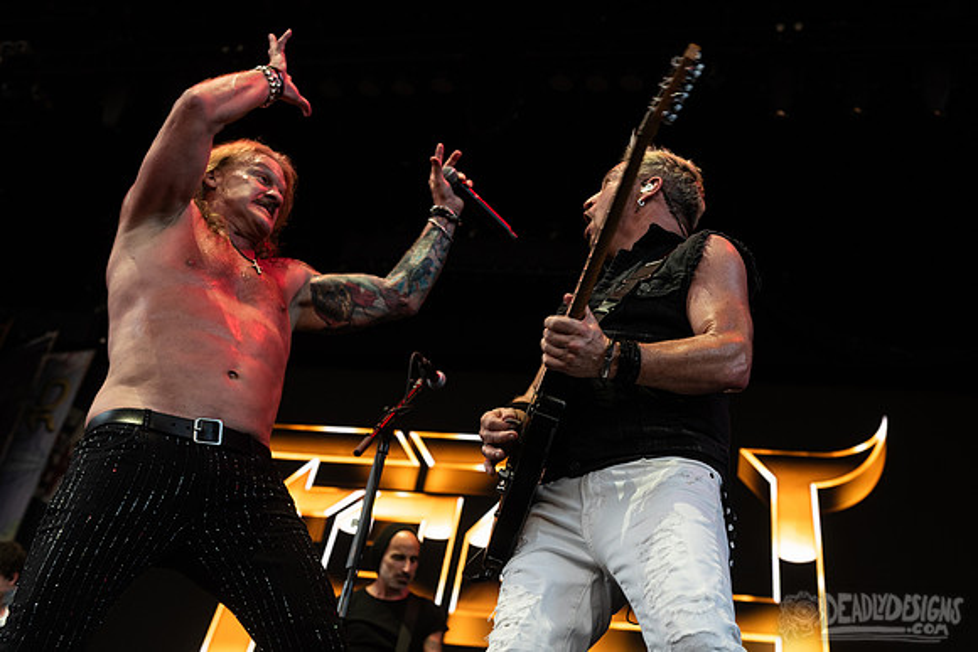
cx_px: 551
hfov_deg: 45.5
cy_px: 316
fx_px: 1164
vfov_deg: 31.3
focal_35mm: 43
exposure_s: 1/200
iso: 640
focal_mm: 38
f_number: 4
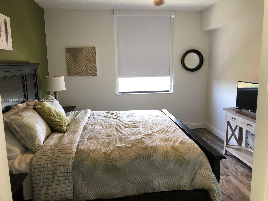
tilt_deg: -9.1
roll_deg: +1.6
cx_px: 134
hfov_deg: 63.4
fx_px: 217
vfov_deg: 49.7
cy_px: 100
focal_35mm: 28
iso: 40
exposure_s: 1/20
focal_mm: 3.99
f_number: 1.8
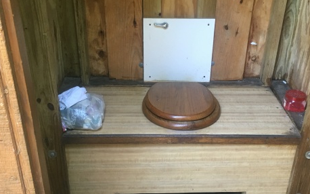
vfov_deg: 29.8
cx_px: 167
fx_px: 363
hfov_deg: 46.2
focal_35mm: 43
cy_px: 94
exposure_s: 1/30
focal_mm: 4.15
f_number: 2.2
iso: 125
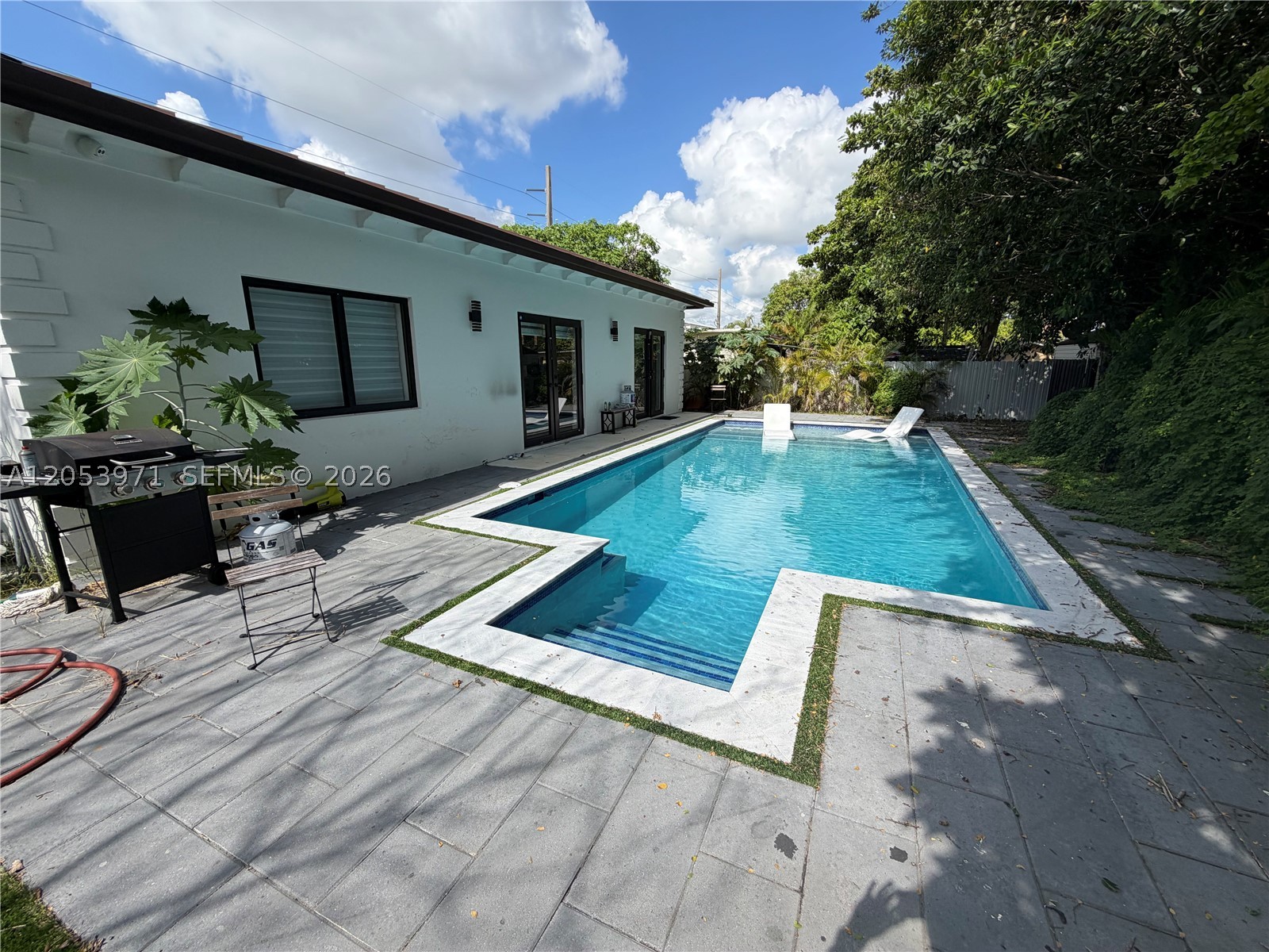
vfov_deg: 85.7
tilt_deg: -13.5
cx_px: 634
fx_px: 513
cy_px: 476
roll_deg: +0.3
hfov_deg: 102.1
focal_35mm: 14
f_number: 2.2
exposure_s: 1/770
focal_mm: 2.22
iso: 25
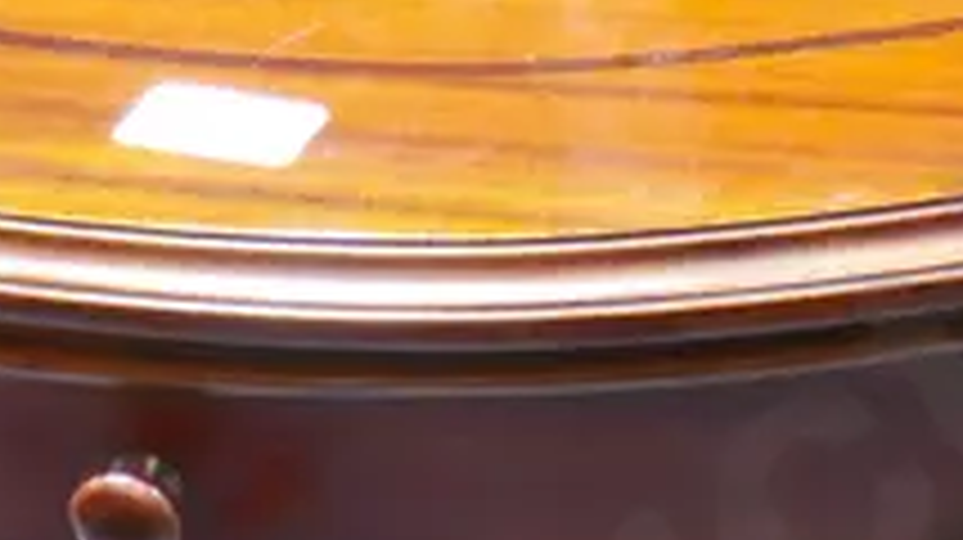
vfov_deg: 8.2
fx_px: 3725
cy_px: 610
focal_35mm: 146
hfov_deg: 14.7
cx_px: 666
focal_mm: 14
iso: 2000
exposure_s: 1/60
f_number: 3.5
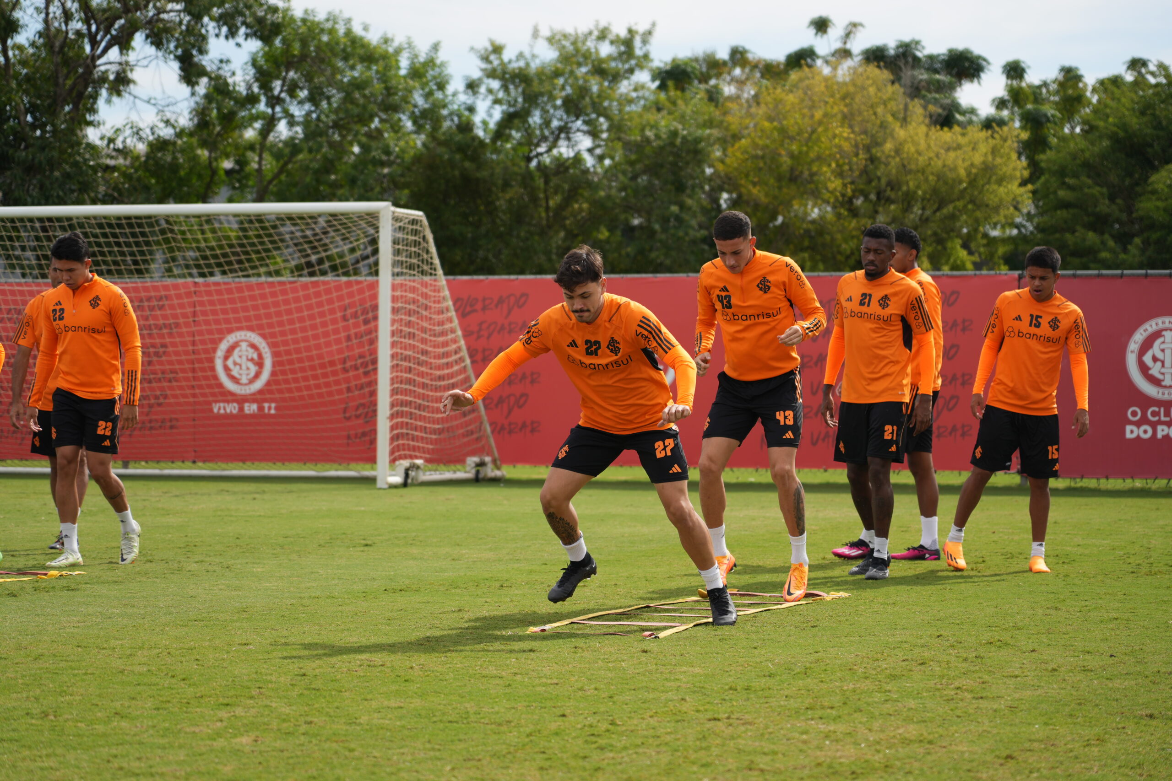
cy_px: 390
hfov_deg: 19.5
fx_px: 3418
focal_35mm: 105
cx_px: 586
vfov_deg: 13.0
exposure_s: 1/1000
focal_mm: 105
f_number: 4
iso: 125
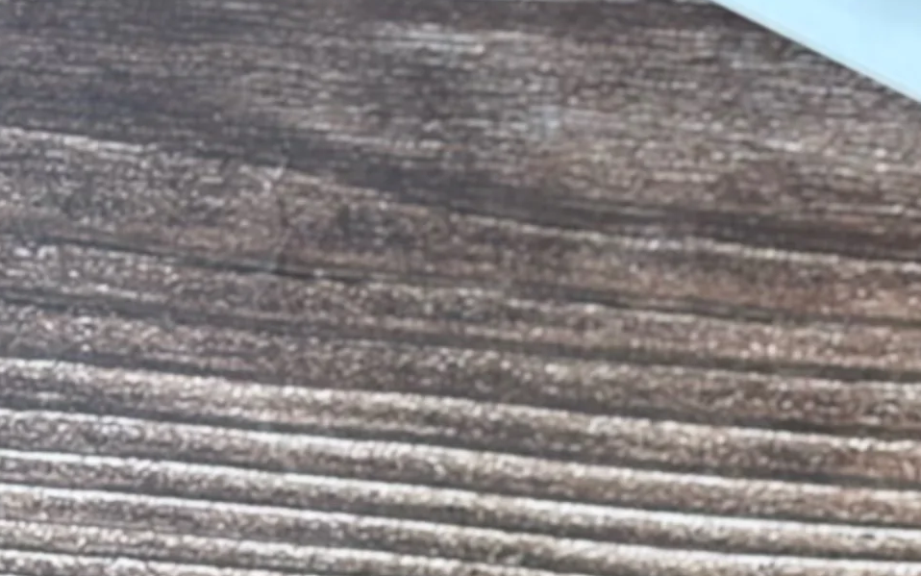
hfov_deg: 8.7
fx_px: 5824
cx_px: 1544
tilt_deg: -86.1
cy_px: 971
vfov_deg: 5.6
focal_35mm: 232
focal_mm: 5.96
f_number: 1.6
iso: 100
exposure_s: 1/60
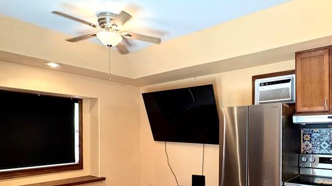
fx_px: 238
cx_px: 217
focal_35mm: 27
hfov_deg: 68.2
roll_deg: +0.8
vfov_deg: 41.9
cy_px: 133
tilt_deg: -0.9
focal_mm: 2.22
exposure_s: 1/60
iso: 400
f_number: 2.2
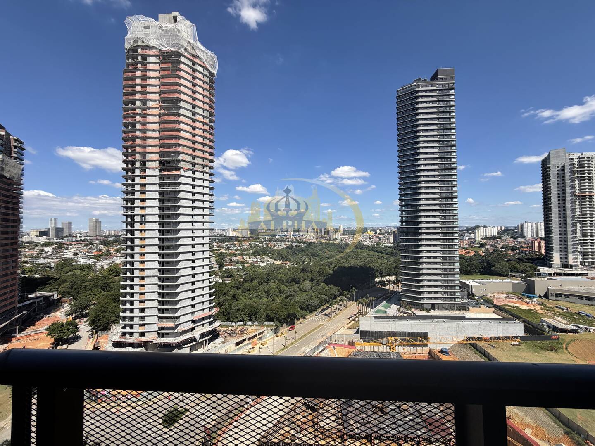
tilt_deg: +2.1
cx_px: 298
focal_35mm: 14
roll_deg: -0.8
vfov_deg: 85.7
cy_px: 223
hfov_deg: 102.1
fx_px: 241
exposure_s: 1/820
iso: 20
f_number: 2.2
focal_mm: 2.22
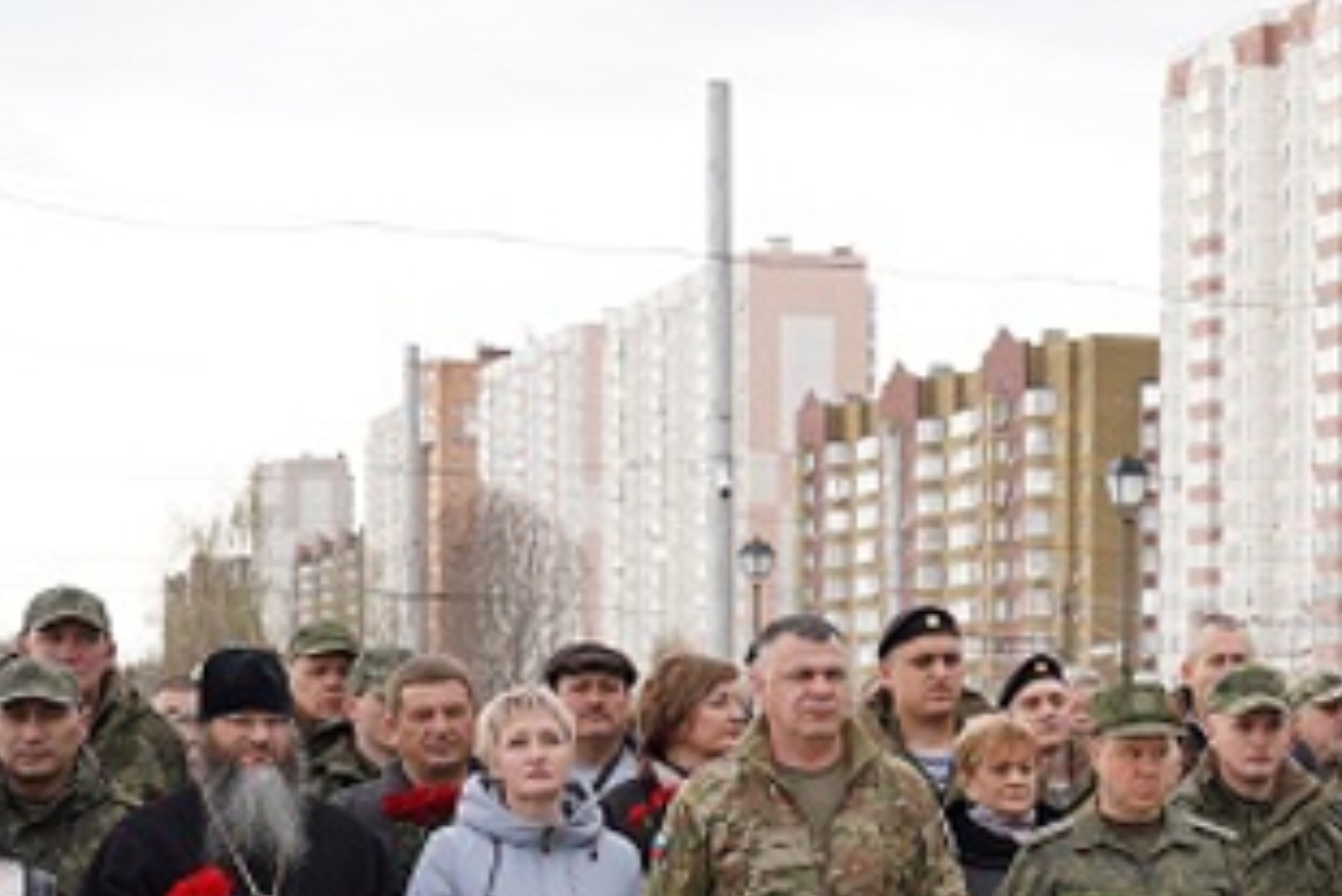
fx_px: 4512
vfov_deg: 11.3
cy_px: 762
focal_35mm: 121
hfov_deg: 16.4
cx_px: 1485
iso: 100
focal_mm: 50
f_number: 4.5
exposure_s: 1/125
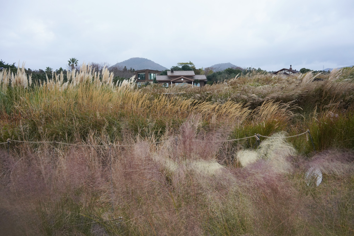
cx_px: 177
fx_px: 344
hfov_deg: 54.4
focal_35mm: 35
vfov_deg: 37.9
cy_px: 118
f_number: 11
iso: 1250
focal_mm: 35
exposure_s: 1/100
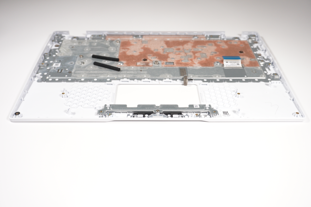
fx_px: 324
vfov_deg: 35.4
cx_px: 156
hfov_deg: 51.3
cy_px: 104
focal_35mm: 38
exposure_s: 1/320
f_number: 5
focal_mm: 25
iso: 800
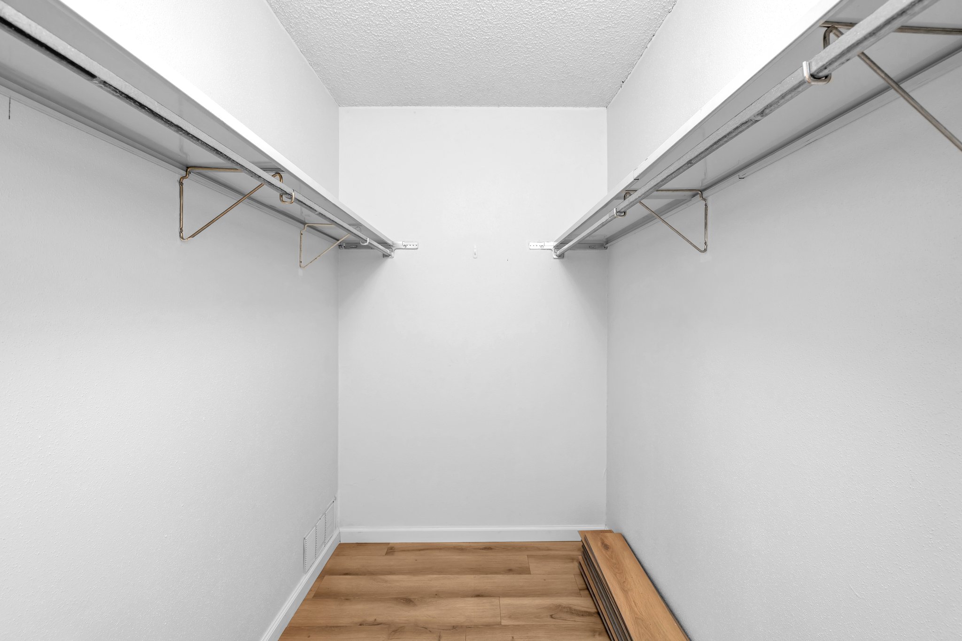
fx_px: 427
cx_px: 481
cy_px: 320
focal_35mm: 16
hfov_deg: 96.7
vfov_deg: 73.7
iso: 320
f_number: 6.3
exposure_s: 2.5
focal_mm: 16
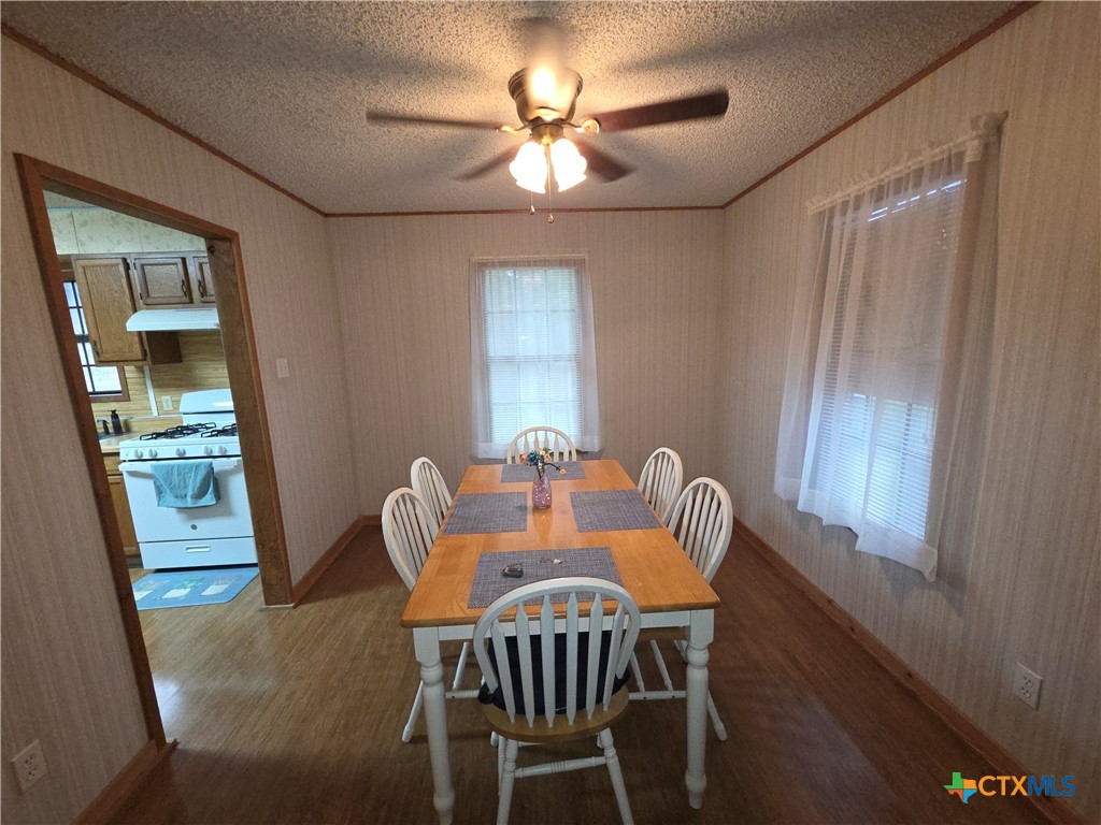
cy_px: 412
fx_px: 413
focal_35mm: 13
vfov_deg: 89.9
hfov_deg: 106.2
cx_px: 550
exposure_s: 1/60
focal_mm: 2.2
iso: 320
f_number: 2.2
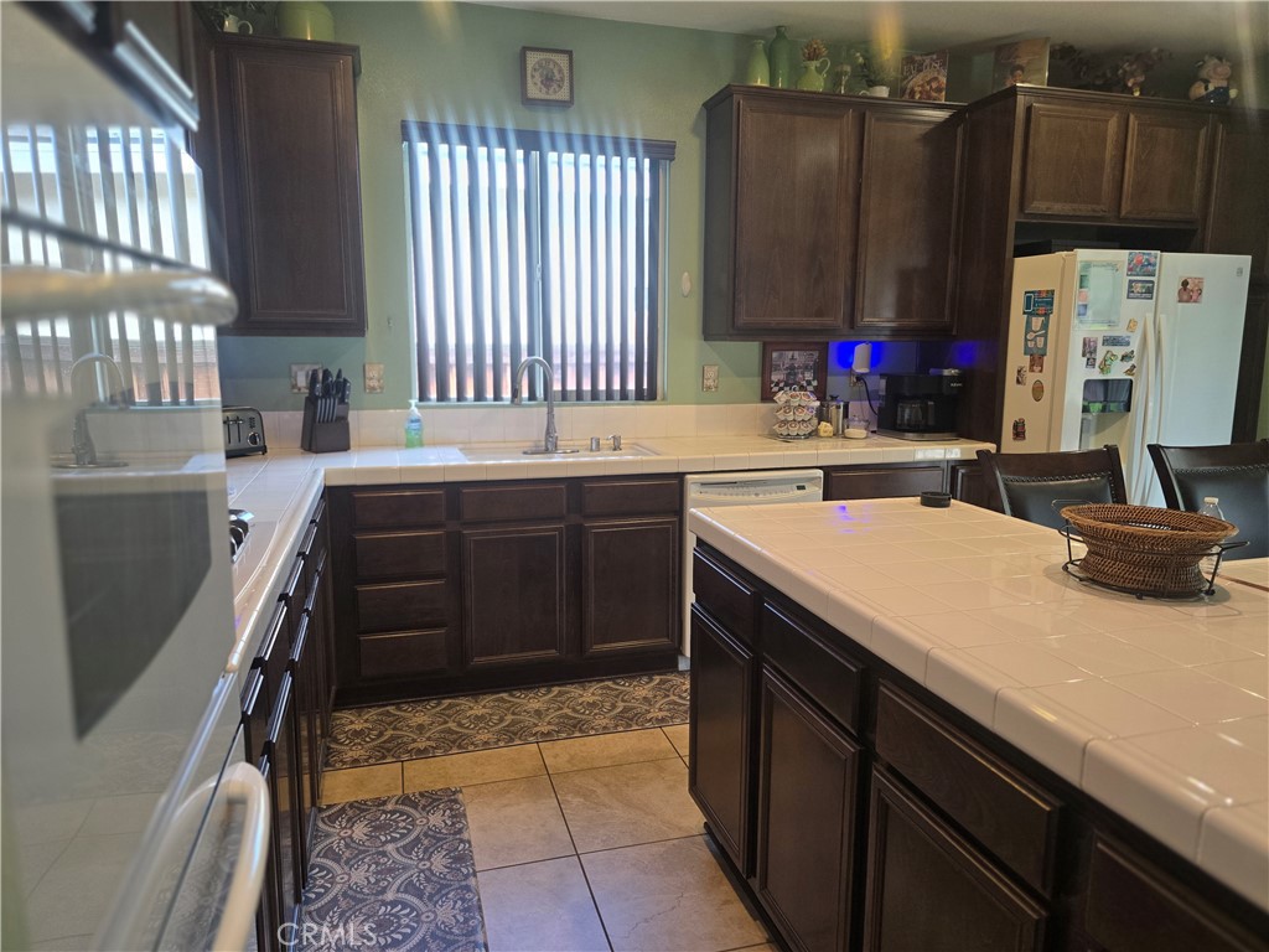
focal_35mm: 23
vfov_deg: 58.9
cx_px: 634
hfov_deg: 73.9
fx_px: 843
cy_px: 476
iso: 200
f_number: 1.7
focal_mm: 6.3
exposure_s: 1/120
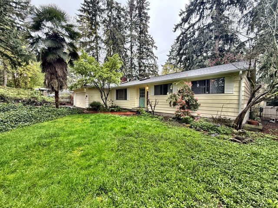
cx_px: 139
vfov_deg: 85.7
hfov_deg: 102.1
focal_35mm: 14
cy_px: 104
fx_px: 112
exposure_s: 1/138
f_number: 2.2
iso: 64
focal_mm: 2.22
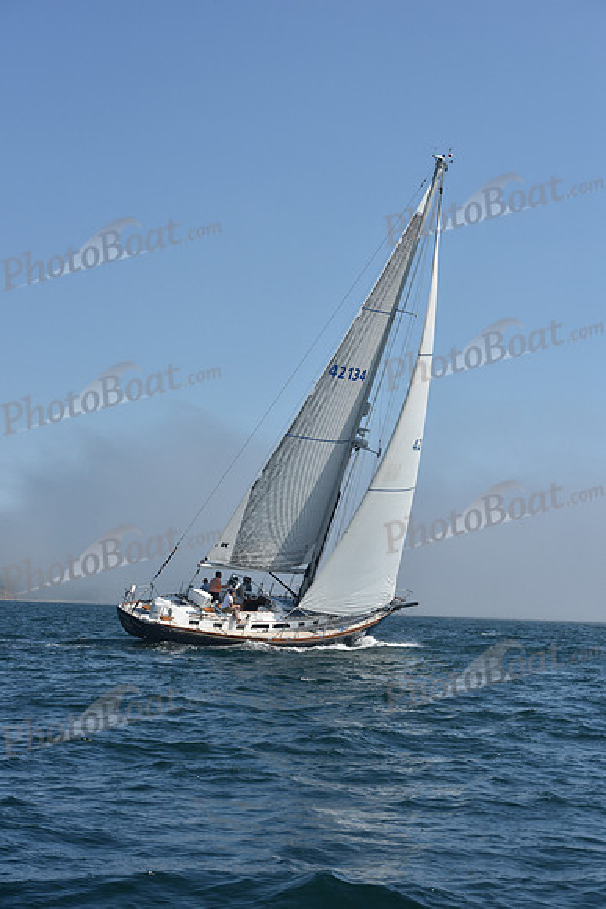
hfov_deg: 19.5
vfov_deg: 28.8
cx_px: 303
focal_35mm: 70
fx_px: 1766
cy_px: 454
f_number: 9
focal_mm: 70
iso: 320
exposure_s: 1/1600
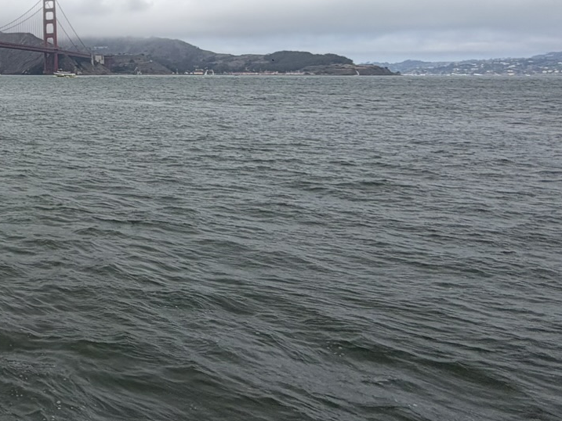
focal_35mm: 40
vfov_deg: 33.8
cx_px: -223
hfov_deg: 31.4
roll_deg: -0.1
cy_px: 32
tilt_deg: +3.9
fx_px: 650
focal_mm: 2.22
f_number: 2.2
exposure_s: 1/942
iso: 20
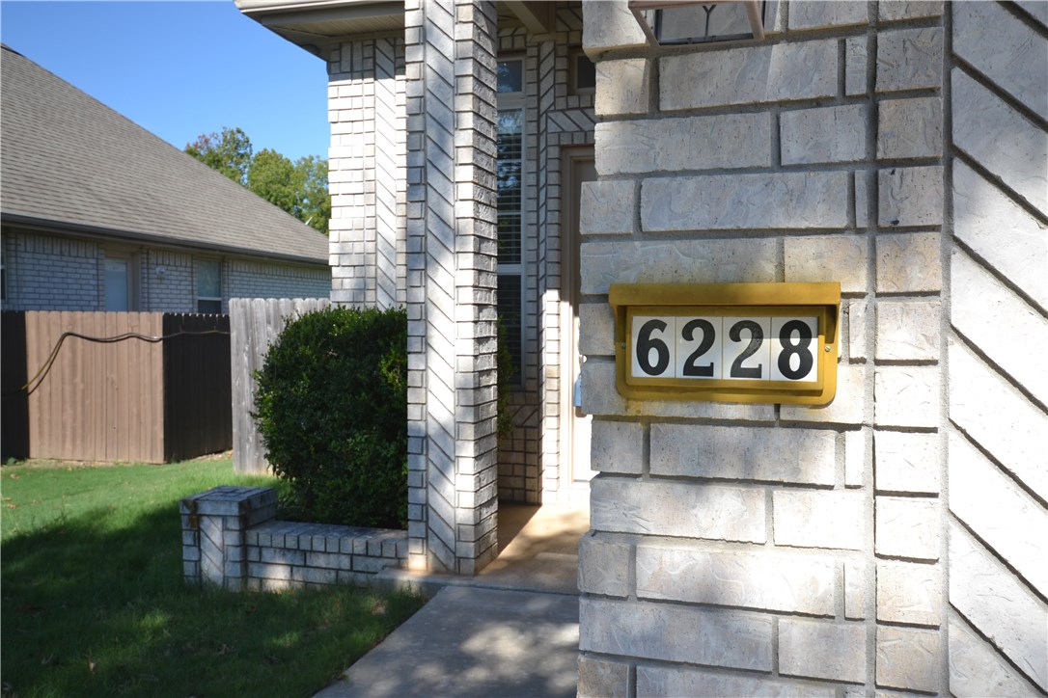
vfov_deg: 43.6
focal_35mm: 30
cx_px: 524
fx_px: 873
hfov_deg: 61.9
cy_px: 349
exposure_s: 1/200
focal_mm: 20
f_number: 7.1
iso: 100
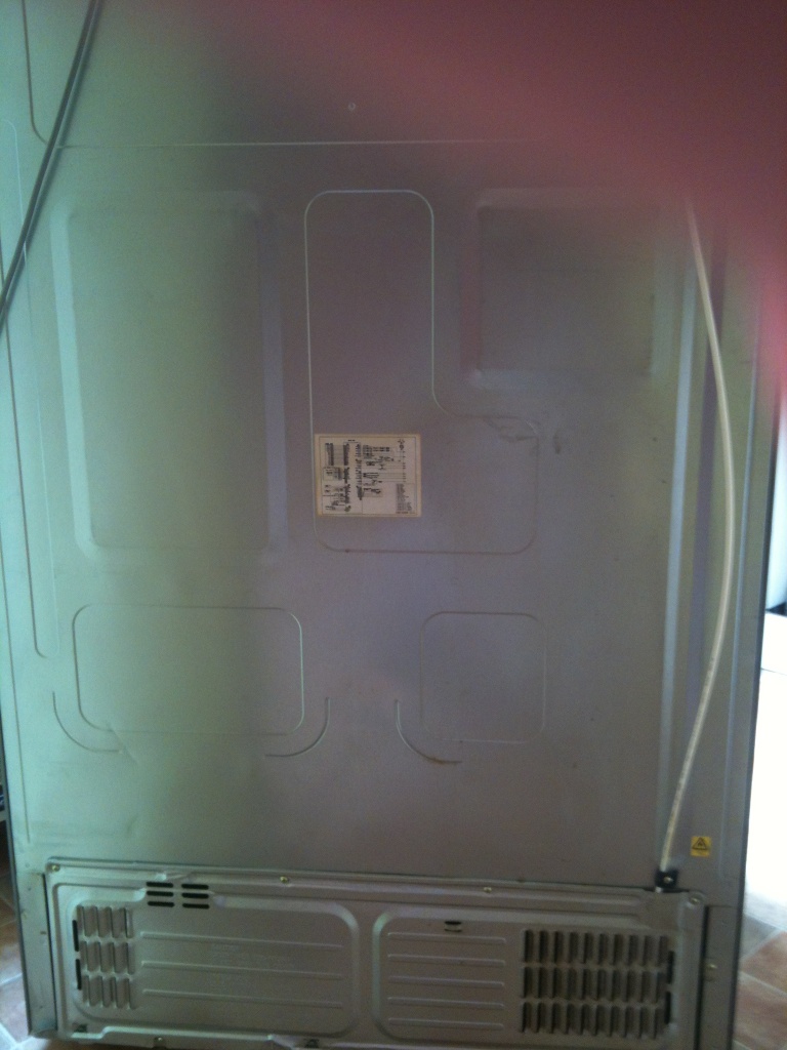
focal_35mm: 35
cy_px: 525
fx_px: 1061
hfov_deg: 40.7
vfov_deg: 52.6
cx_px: 394
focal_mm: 3.85
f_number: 2.8
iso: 64
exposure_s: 1/17
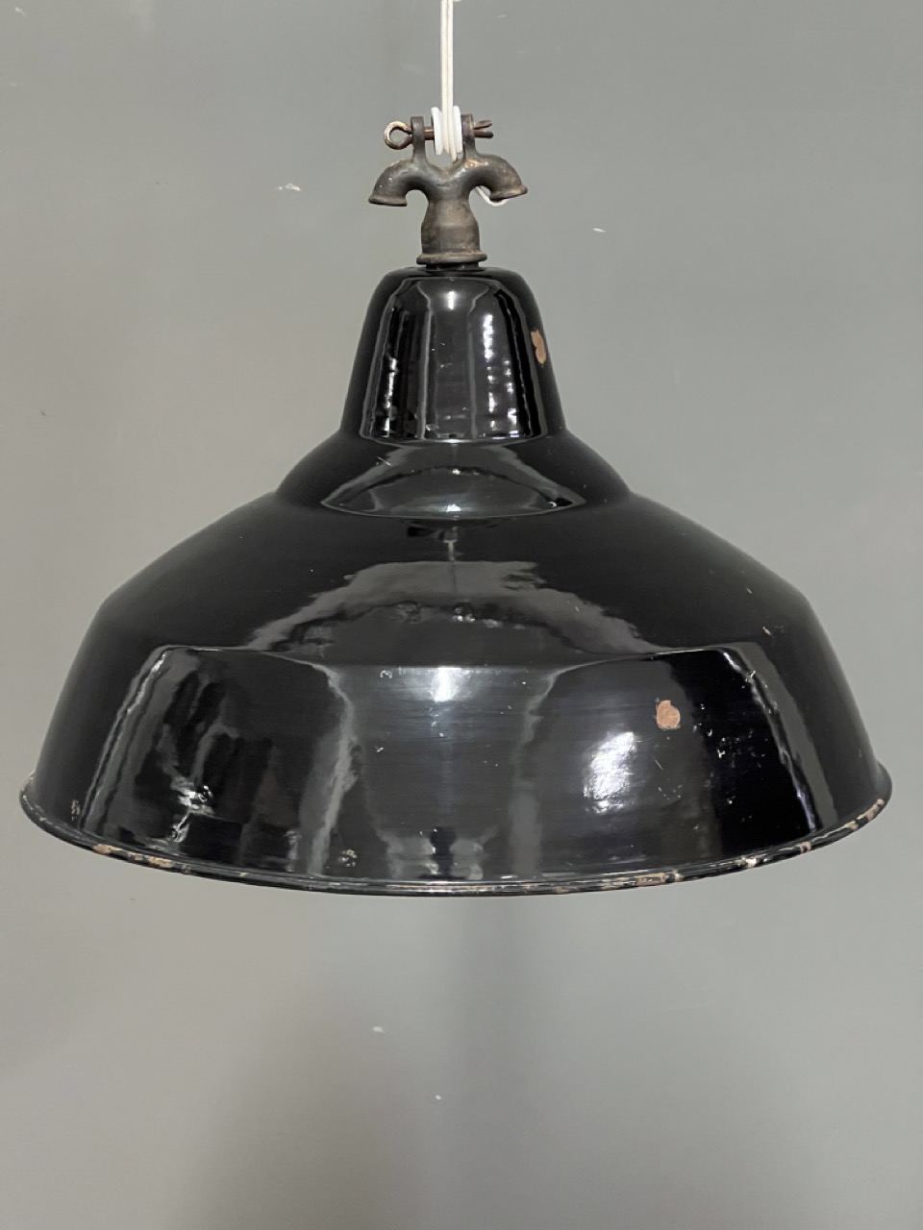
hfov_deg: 19.1
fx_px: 2738
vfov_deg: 25.3
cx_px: 462
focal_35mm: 77
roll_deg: +1.1
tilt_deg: -11.3
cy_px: 615
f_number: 2.8
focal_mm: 9
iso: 1000
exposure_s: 1/25
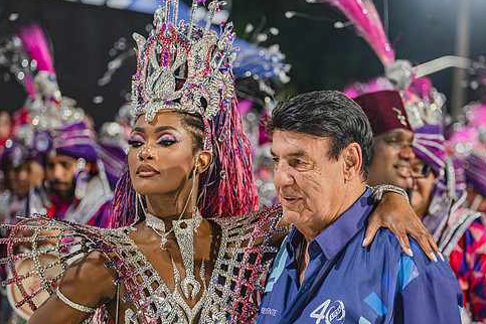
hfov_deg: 12.7
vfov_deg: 8.5
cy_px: 165
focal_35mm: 162
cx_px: 267
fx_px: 2187
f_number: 5
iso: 2500
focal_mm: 135
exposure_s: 1/160
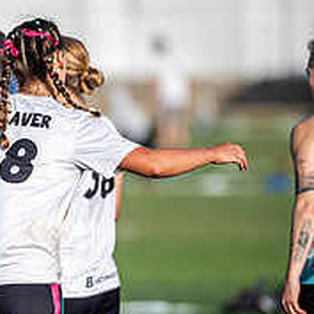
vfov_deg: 2.1
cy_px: 216
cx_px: -64
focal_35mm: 837
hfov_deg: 2.1
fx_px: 8590
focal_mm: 300
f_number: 3.2
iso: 100
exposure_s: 1/1600
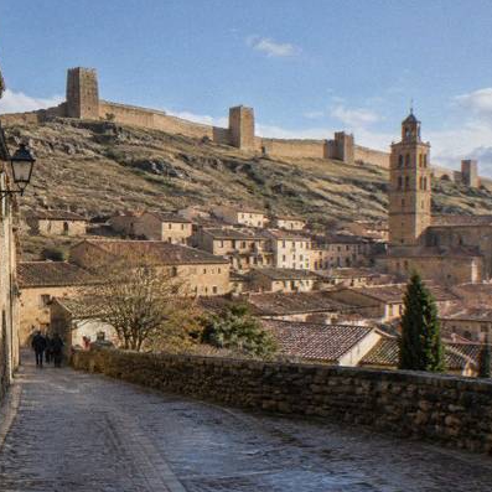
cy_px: 245
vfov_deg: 19.3
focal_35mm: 90
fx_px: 1447
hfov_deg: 19.3
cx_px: 278
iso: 200
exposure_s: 1/320
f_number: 5.6
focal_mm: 70
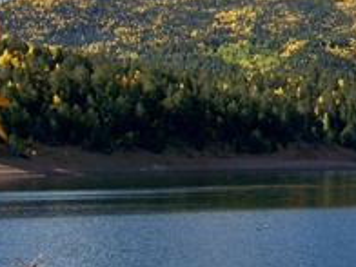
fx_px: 1378
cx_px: 460
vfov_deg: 11.0
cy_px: 40
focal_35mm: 134
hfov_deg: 14.1
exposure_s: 1/640
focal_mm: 7.6
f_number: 2.8
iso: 64
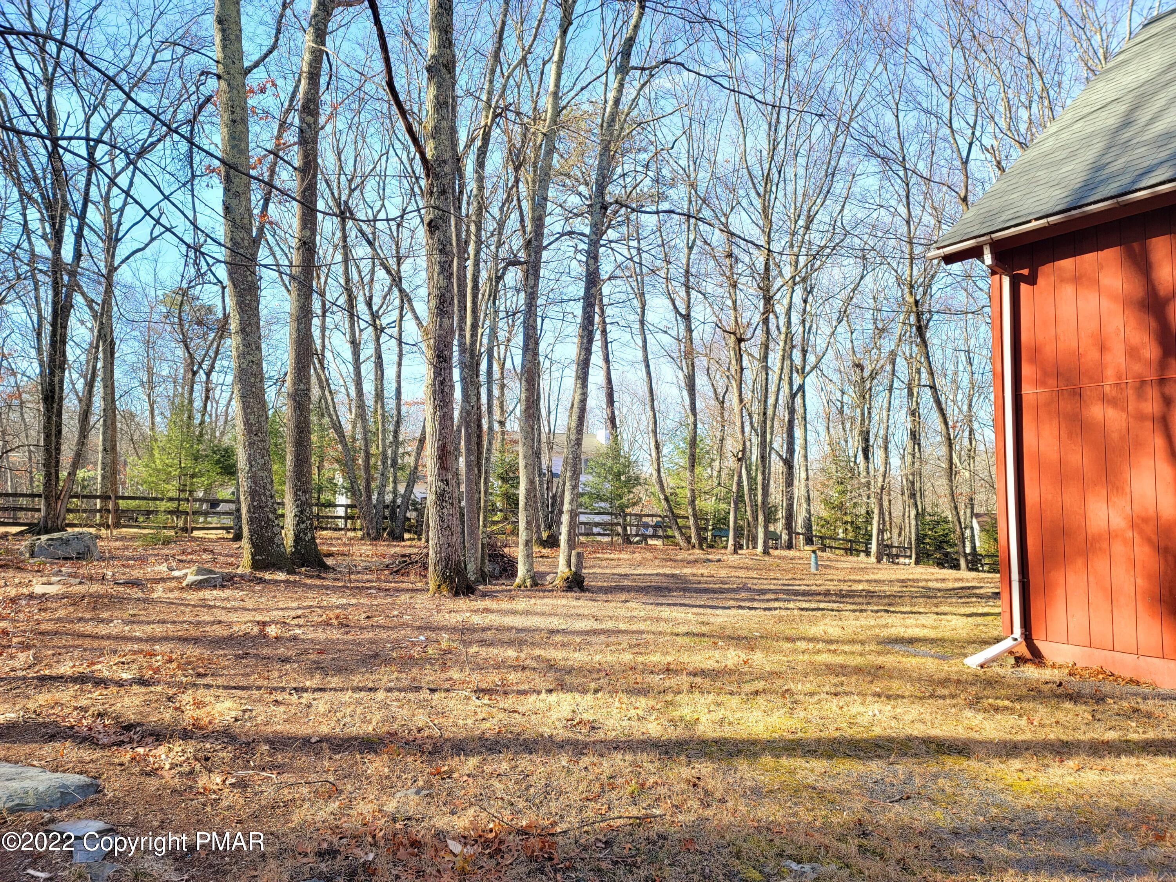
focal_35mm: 25
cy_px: 441
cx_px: 588
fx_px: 849
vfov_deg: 54.9
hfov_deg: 69.4
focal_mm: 7
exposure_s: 1/128
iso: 20
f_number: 1.8
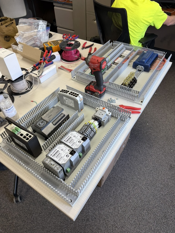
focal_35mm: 24
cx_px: 88
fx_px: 162
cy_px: 116
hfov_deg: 56.8
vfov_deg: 71.6
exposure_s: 1/120
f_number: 1.78
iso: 80
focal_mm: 6.76
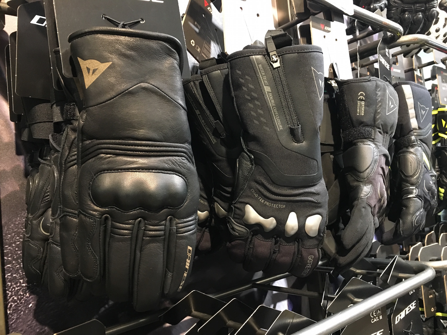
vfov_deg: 48.2
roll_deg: +5.6
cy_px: 168
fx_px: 374
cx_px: 224
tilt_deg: +3.5
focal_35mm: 29
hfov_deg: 61.7
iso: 200
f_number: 2.2
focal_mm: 4.15
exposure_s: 1/15
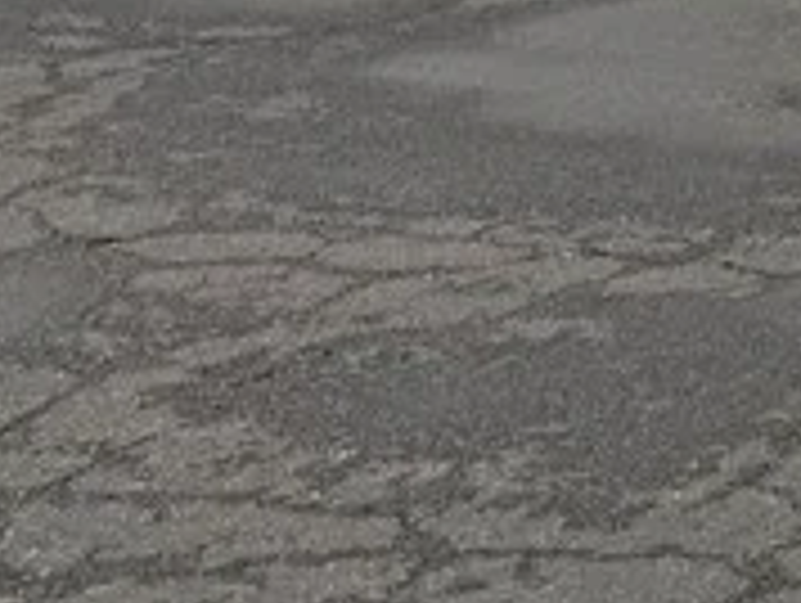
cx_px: 2115
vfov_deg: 9.9
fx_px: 3198
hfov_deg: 11.1
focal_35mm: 138
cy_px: -634
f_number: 1.78
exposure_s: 1/773
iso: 80
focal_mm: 6.76
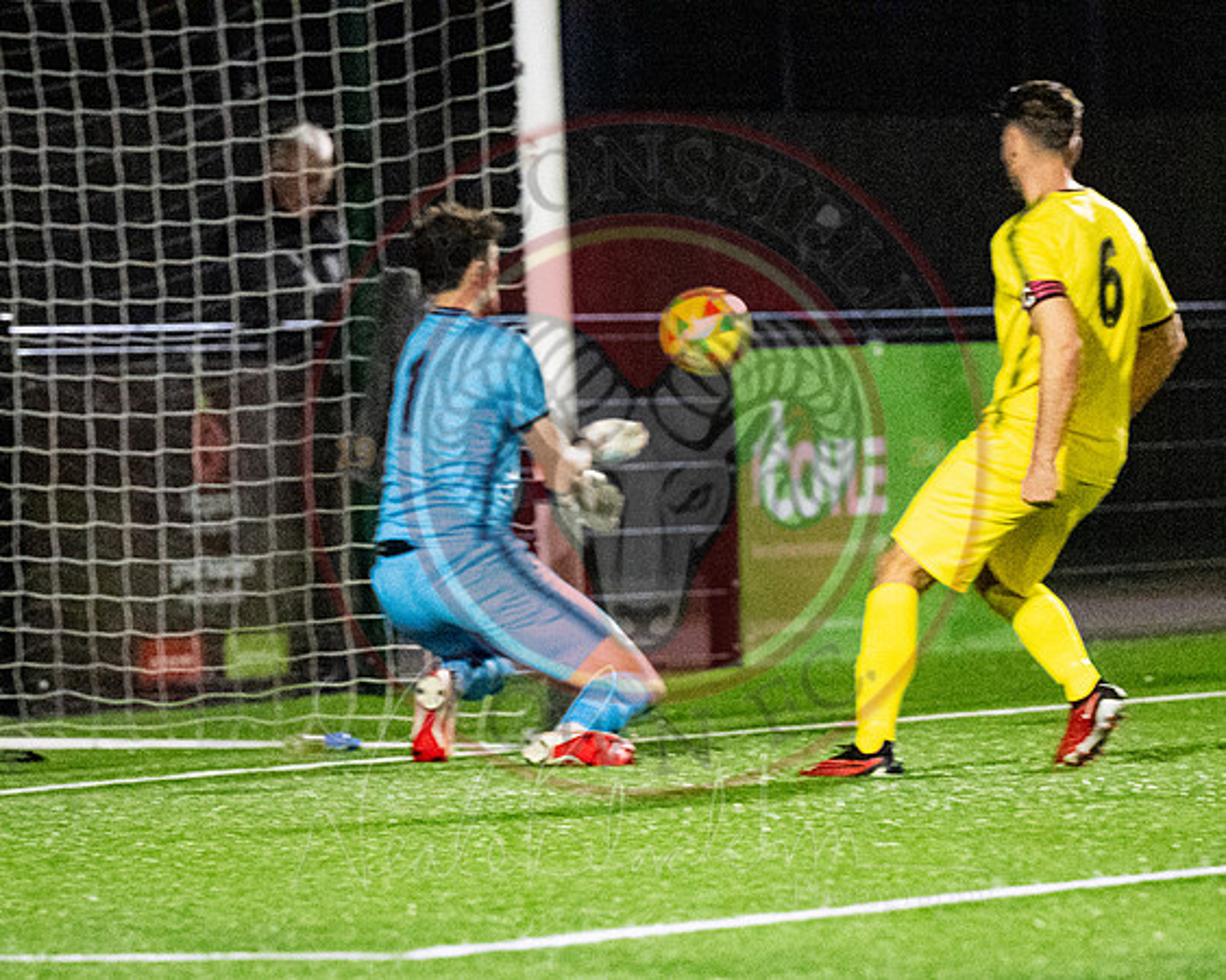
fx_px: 15770
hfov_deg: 4.4
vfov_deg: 3.6
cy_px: 700
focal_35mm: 435
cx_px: 962
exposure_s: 1/1000
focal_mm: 180
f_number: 2.8
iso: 8000
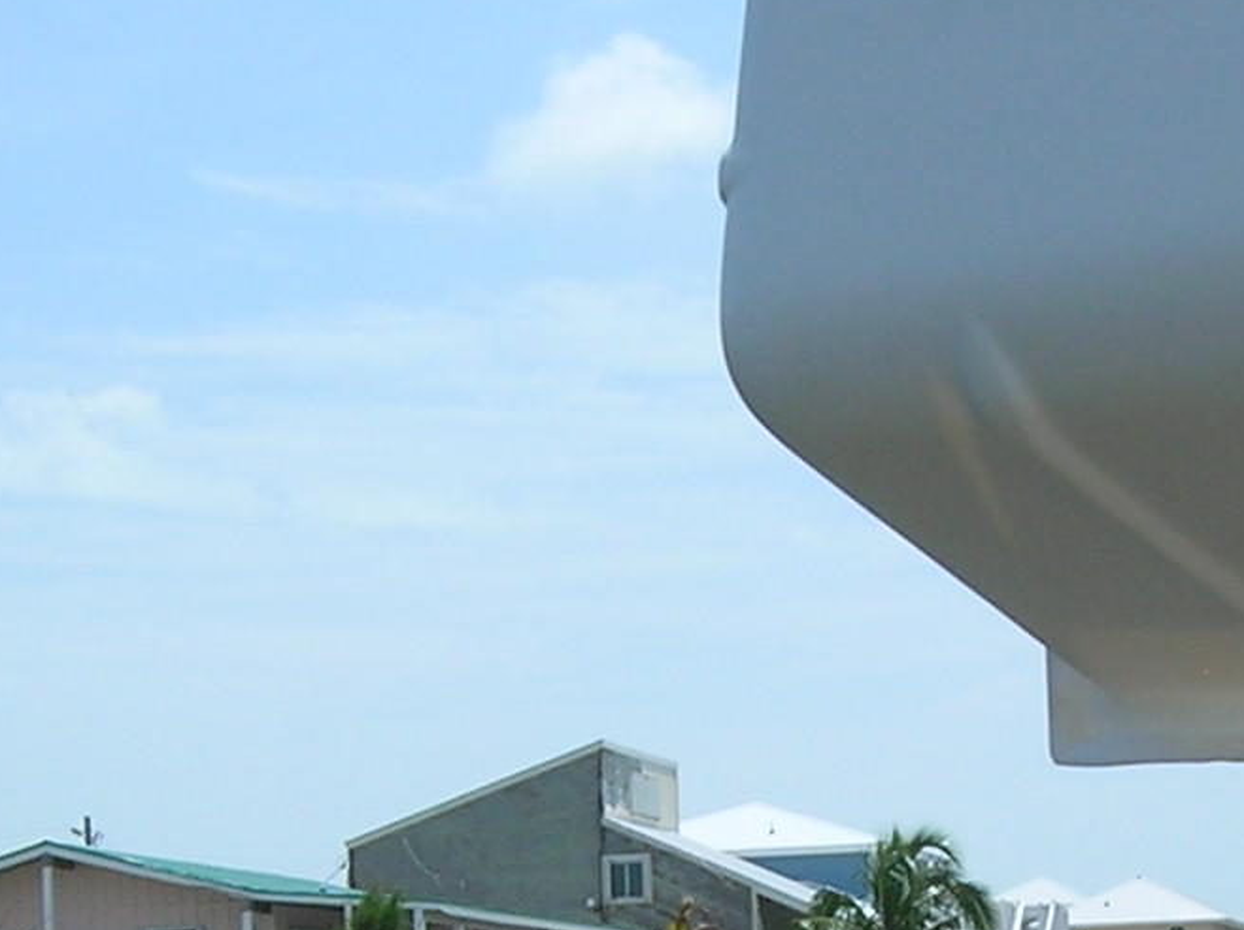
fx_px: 4237
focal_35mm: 118
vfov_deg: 12.4
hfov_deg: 16.7
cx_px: 817
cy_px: 909
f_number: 4.9
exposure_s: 1/687
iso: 50
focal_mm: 5.7
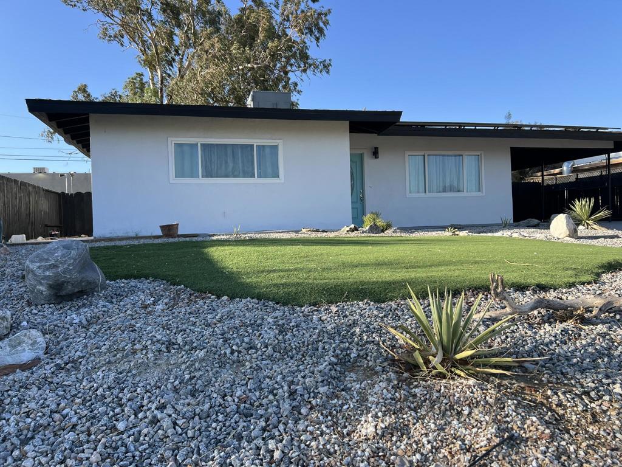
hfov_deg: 67.3
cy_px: 234
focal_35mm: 26
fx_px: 467
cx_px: 311
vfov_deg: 53.1
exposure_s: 1/1645
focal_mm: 5.7
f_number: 1.5
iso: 50
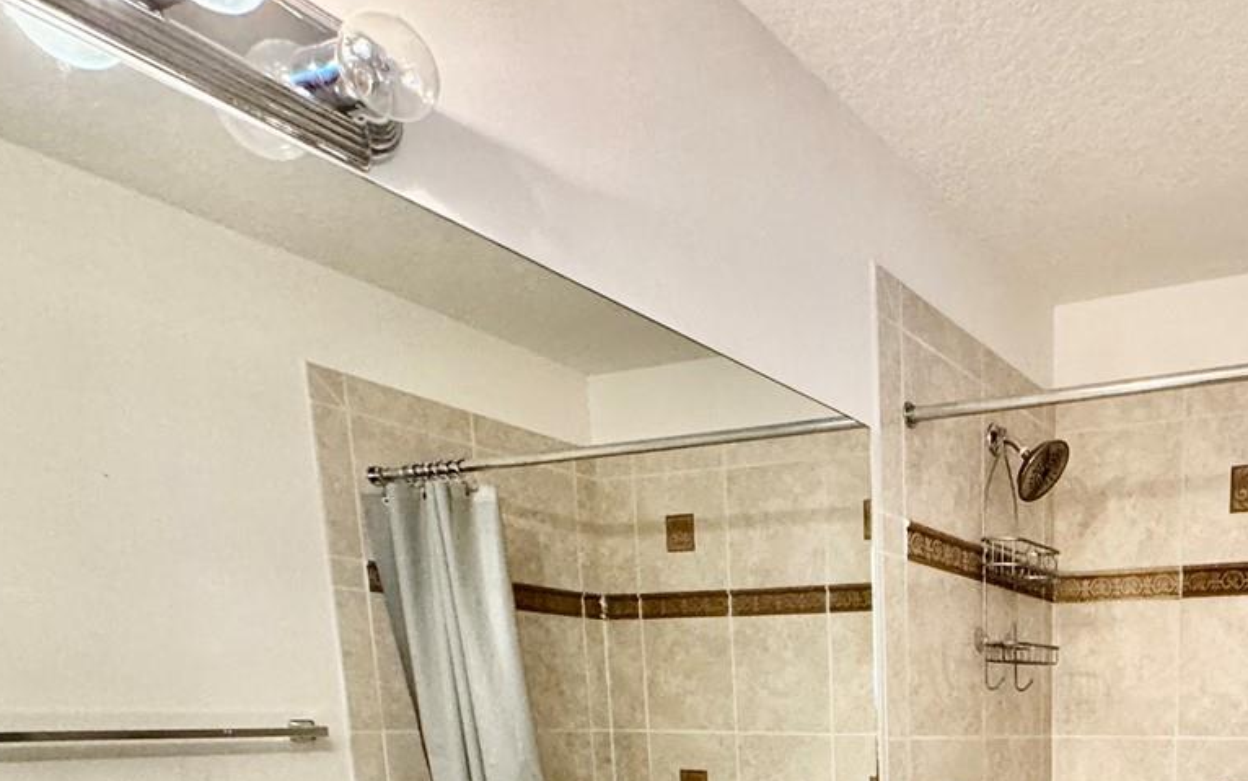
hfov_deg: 55.6
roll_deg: -0.2
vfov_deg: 33.6
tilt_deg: -10.3
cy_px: 918
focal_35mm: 31
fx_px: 1055
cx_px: 1046
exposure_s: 1/60
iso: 500
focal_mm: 2.22
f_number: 2.2
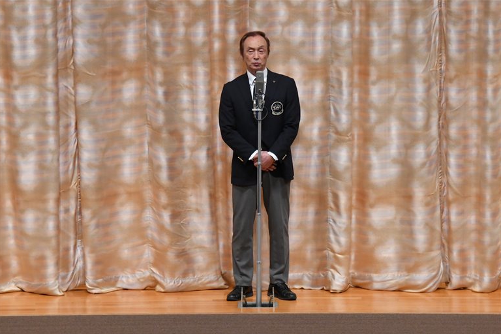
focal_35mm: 242
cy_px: 168
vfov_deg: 5.7
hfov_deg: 8.5
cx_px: 250
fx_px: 3368
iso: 4000
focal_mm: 160
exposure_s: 1/400
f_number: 5.6
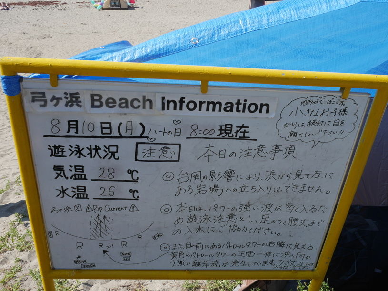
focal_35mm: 34
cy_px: 146
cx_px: 194
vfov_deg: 41.8
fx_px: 381
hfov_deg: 53.9
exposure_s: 1/400
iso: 200
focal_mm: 17
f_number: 8
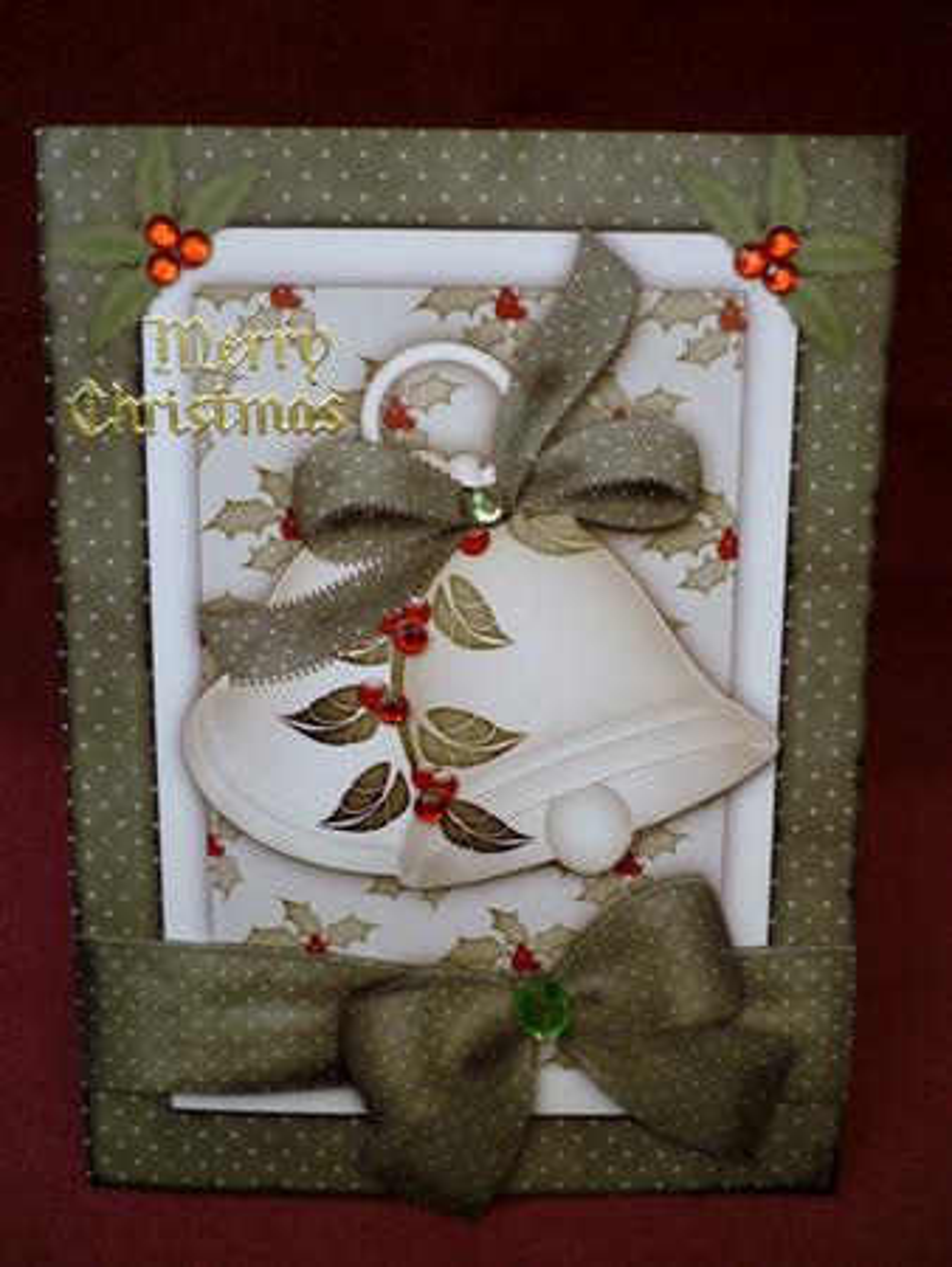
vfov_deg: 61.6
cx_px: 476
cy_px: 634
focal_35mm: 29
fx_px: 1062
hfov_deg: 48.3
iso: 80
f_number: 3.3
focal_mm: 5.2
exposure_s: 1/200
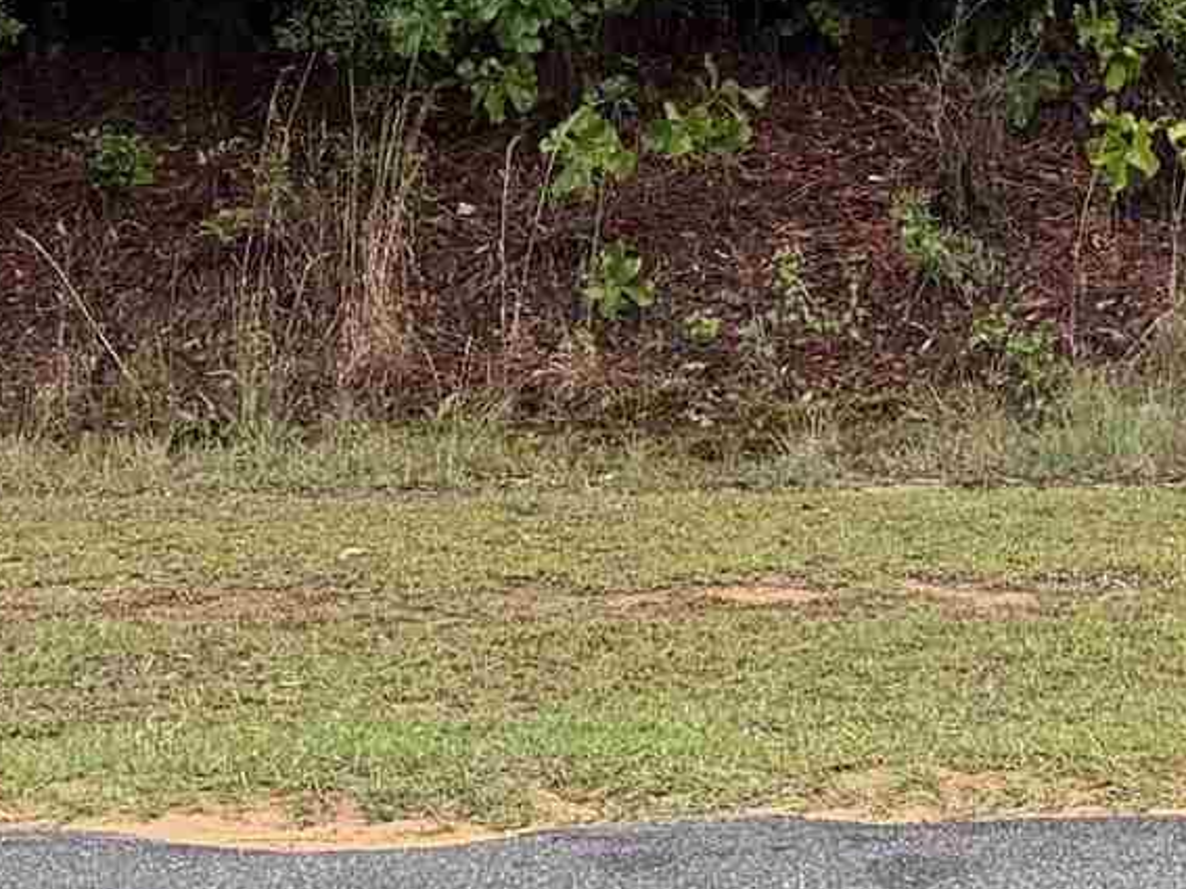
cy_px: -1387
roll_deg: -3.0
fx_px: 4453
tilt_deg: +10.1
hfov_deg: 15.0
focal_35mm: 130
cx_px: 1006
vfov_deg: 9.8
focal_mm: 6.76
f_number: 1.78
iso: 100
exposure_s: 1/671
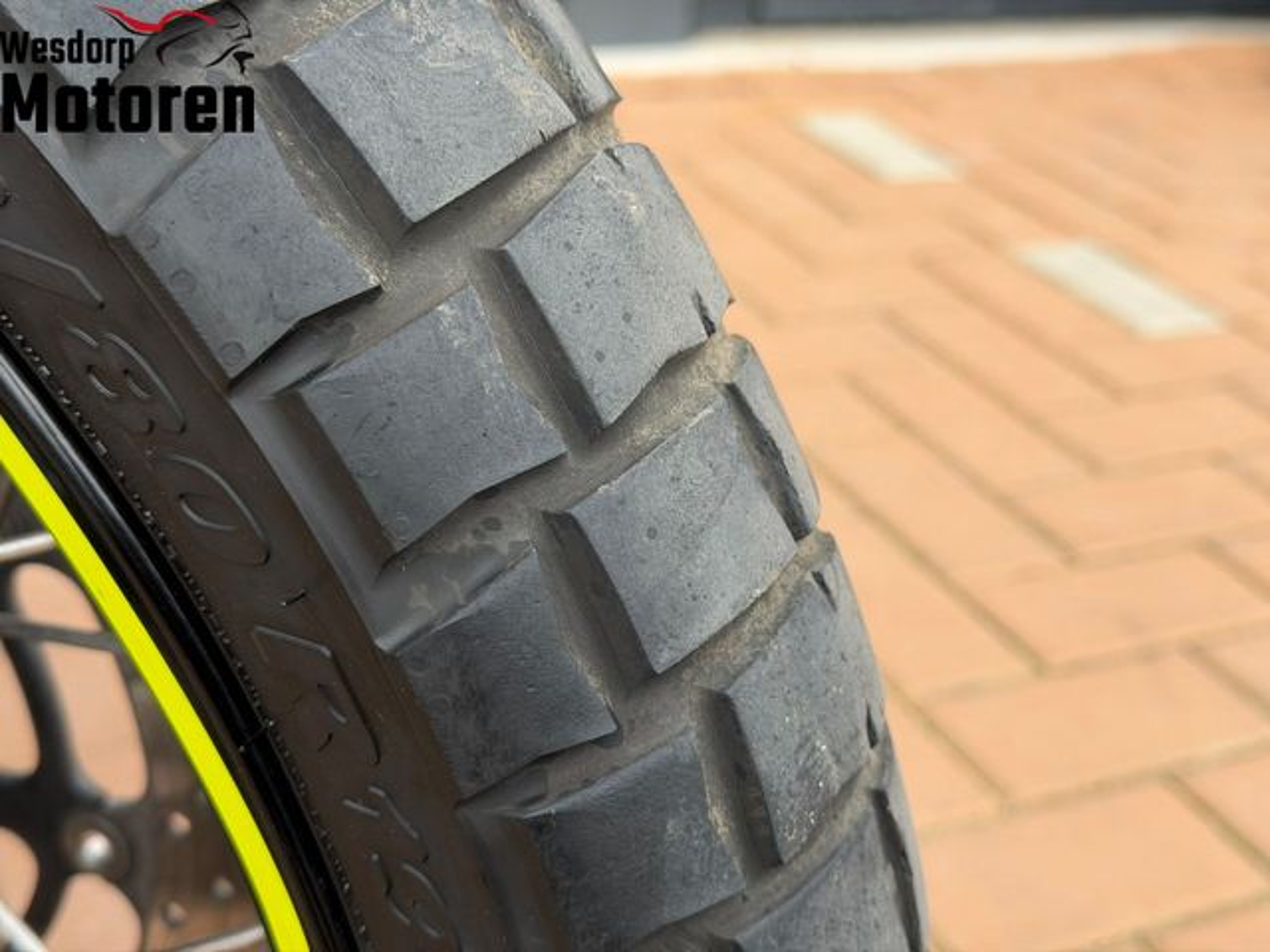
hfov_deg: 39.7
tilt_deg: -25.6
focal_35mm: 48
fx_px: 1761
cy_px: 476
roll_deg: -3.7
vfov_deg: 30.3
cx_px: 635
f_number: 1.78
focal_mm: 6.76
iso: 64
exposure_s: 1/463
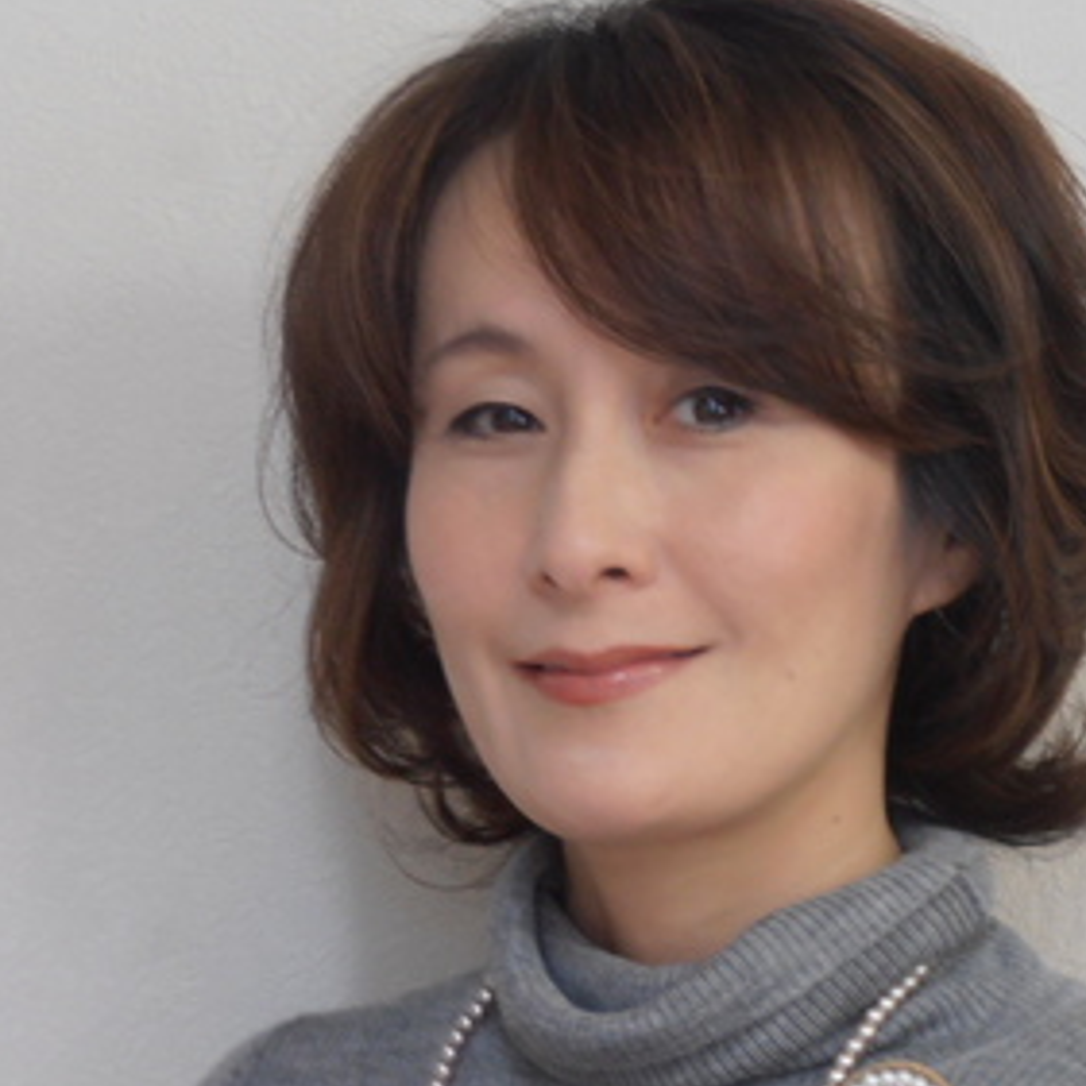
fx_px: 11110
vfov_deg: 5.6
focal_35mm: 313
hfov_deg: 5.6
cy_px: 448
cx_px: 676
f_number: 5.9
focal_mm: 29.44
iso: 125
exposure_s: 1/2
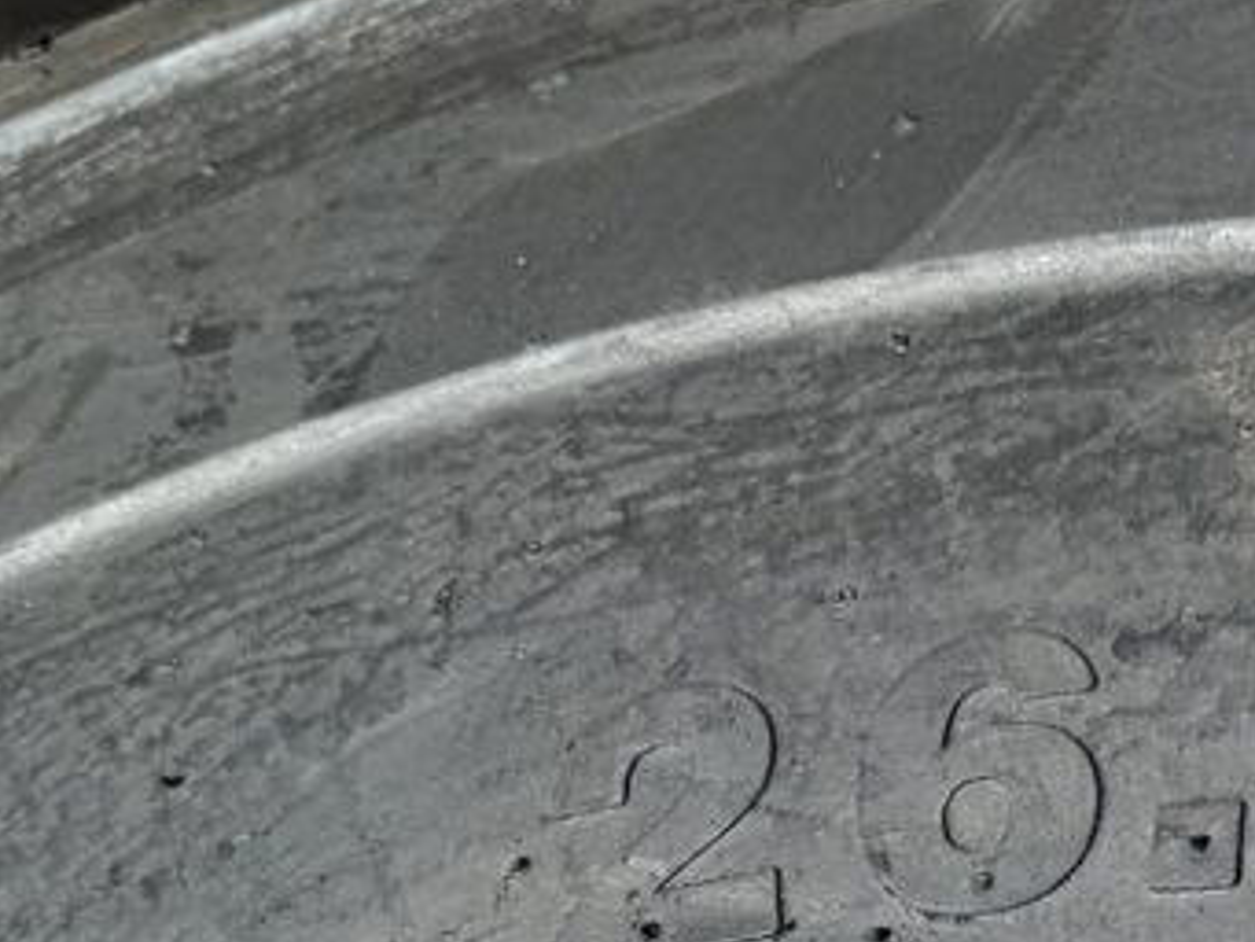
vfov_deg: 19.0
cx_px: 1454
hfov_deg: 23.7
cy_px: 883
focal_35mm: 76
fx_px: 2756
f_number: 1.78
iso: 80
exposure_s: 1/2105
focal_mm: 6.76
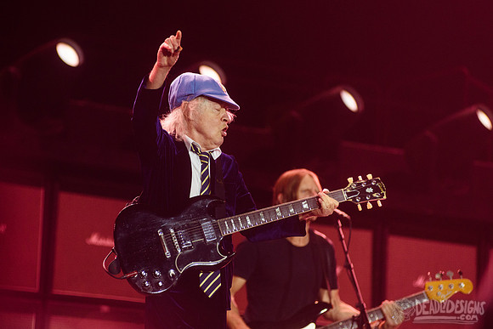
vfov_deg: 6.0
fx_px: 3158
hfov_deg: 8.9
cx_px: 209
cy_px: 147
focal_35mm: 231
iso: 2500
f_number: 4
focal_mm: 200
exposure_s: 1/800
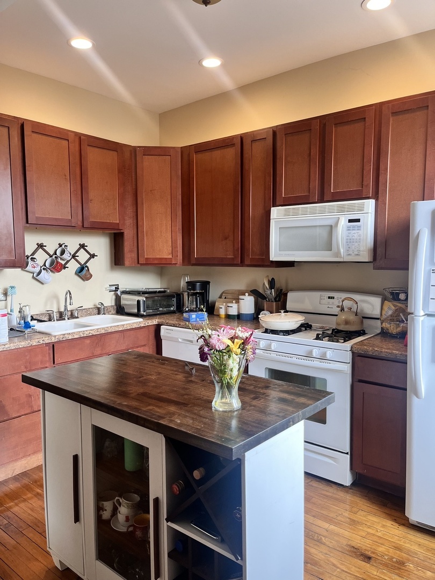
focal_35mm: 26
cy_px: 290
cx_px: 218
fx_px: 436
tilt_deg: -4.7
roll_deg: -1.2
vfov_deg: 67.3
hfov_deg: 53.1
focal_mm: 5.1
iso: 125
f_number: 1.6
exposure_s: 1/120
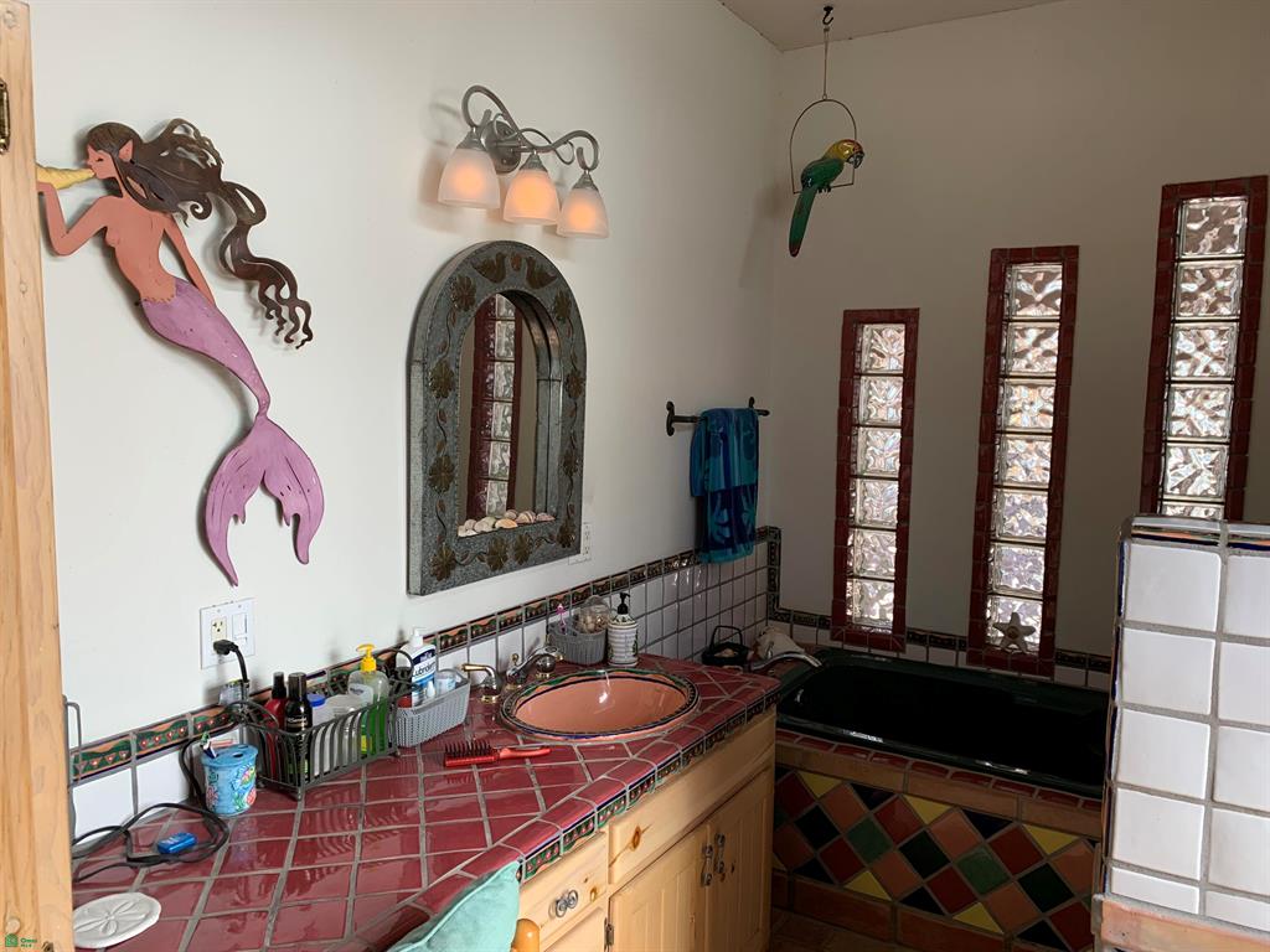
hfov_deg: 67.3
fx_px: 954
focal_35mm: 26
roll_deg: -0.4
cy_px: 476
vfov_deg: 53.1
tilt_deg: -7.2
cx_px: 635
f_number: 1.8
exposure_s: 1/121
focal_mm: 4.25
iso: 50
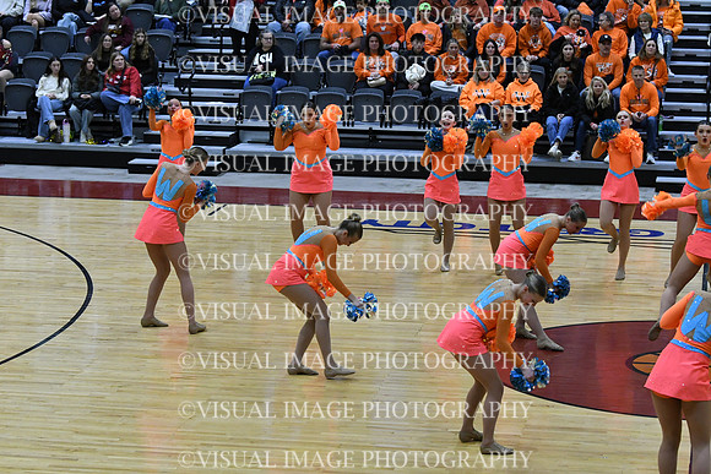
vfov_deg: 13.0
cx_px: 356
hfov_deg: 19.5
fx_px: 2074
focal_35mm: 105
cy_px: 237
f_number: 4
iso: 4000
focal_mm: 70
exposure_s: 1/500
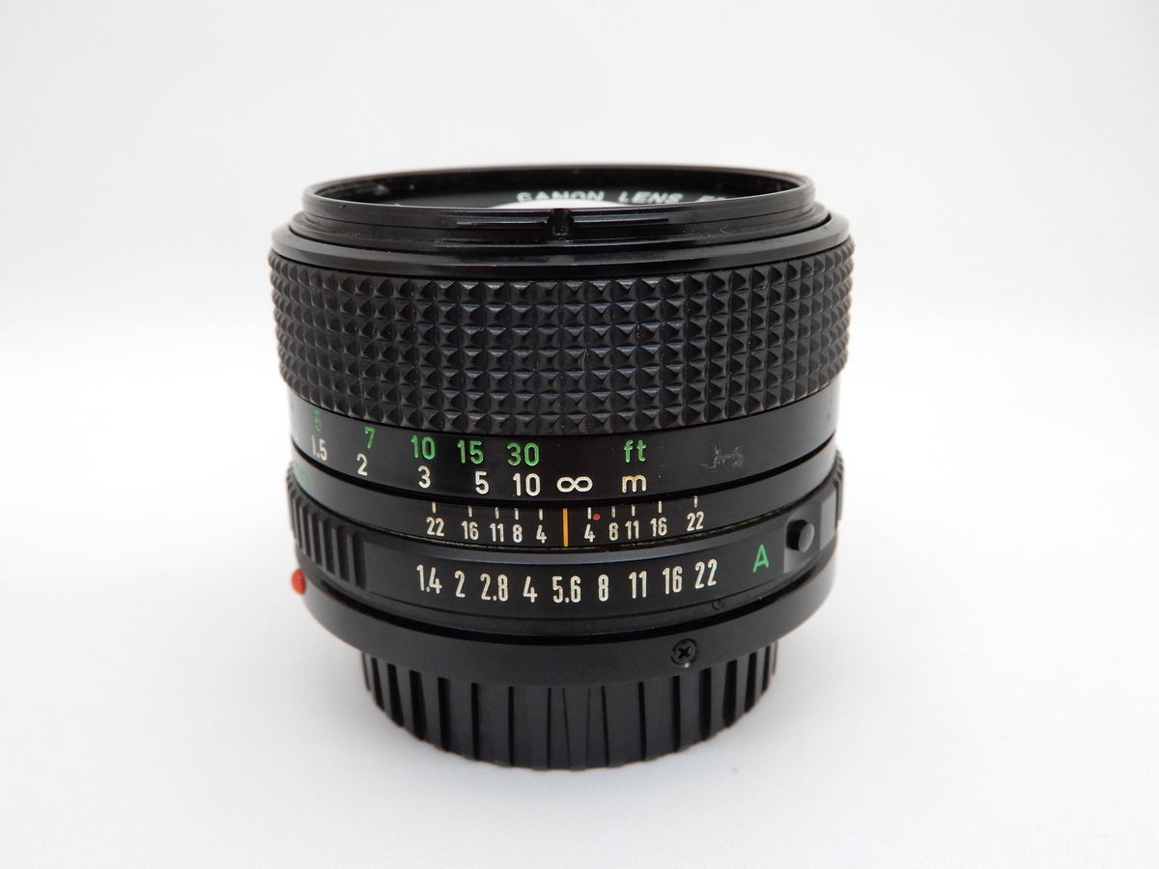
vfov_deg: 40.7
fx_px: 1172
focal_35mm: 35
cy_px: 434
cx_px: 580
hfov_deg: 52.6
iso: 320
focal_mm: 6.2
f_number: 4
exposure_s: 1/30
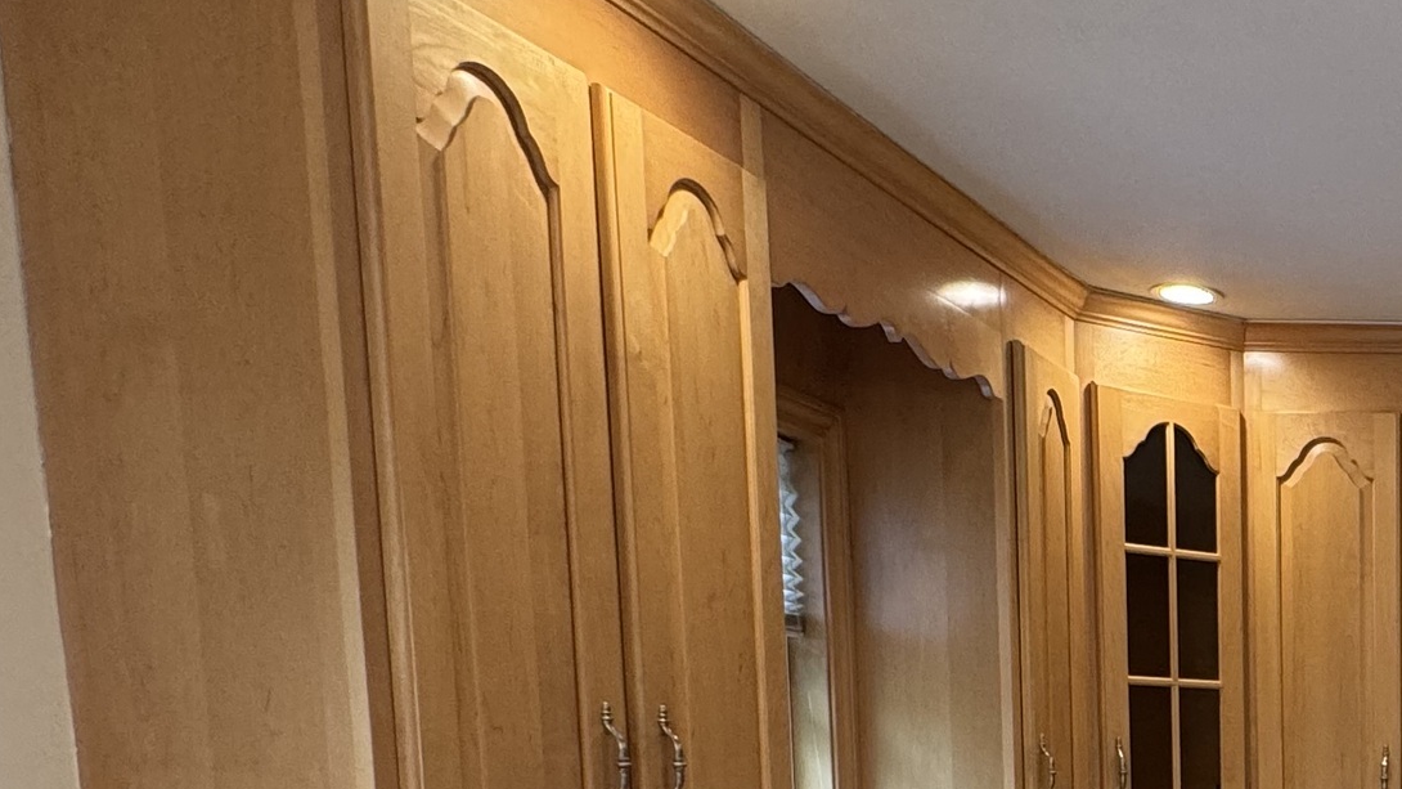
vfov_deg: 24.8
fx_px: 1598
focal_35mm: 43
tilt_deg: -8.6
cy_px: 972
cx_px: 1666
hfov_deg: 36.8
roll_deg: -1.4
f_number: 2.2
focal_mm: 2.22
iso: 160
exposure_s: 1/120
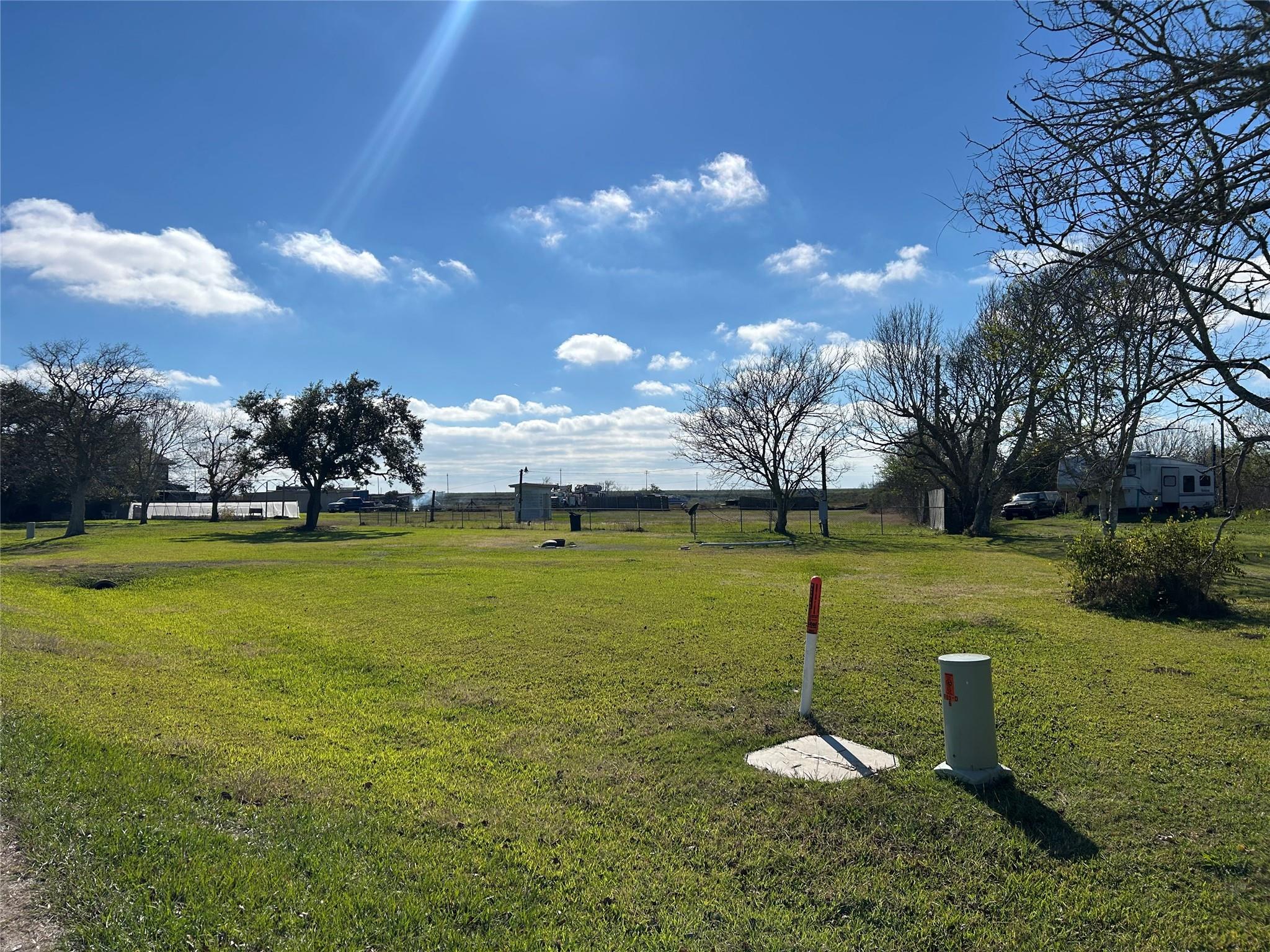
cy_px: 476
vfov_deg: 53.1
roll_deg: +1.5
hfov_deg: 67.3
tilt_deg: +1.0
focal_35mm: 26
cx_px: 635
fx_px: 954
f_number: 1.5
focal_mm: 5.7
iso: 50
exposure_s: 1/12658
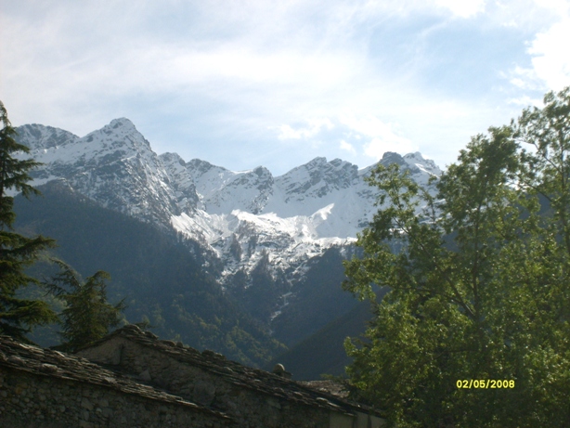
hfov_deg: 21.3
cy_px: 214
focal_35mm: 92
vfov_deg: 16.1
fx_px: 1515
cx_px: 285
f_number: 11.5
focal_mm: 15.5
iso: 80
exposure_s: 1/250
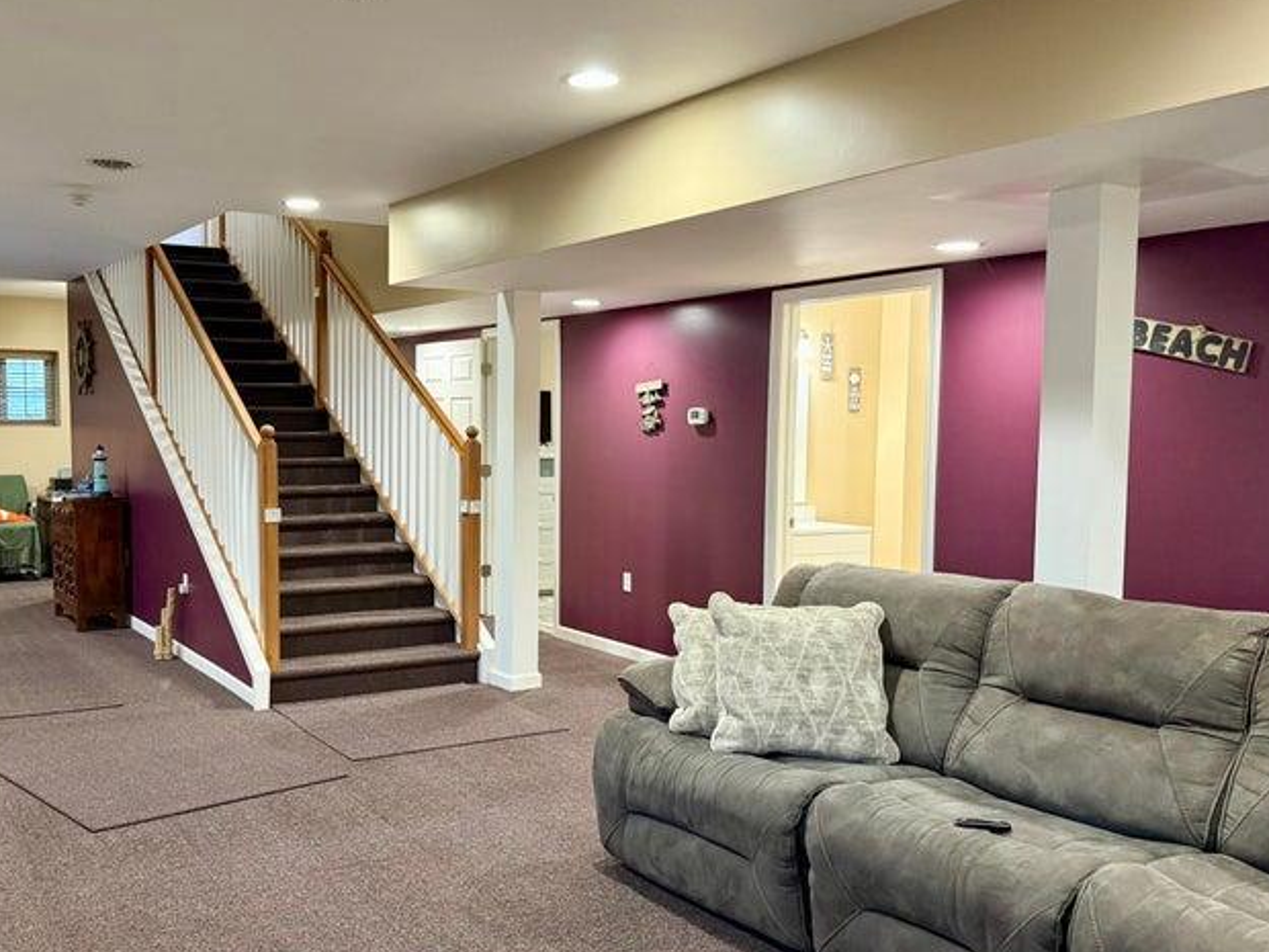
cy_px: 510
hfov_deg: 54.9
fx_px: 1210
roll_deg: -0.1
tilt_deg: -4.0
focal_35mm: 33
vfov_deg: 42.9
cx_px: 494
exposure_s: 1/60
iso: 500
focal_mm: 6.76
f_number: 1.78
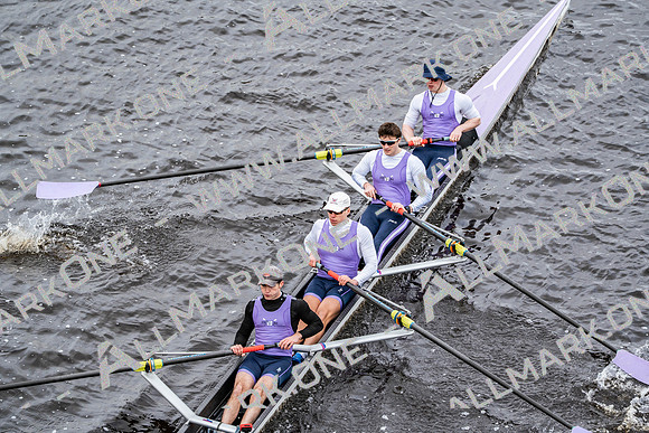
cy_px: 216
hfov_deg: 10.3
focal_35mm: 200
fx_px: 3606
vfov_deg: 6.9
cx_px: 324
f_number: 2.8
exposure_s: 1/2000
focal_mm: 200
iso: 400
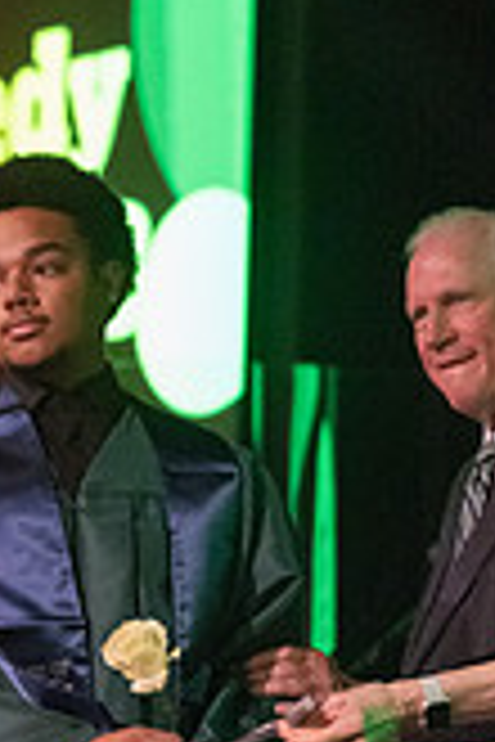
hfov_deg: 5.2
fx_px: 5403
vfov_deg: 7.8
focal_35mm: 262
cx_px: 9
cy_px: 589
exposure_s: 1/1000
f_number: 2.8
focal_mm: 96
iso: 16000
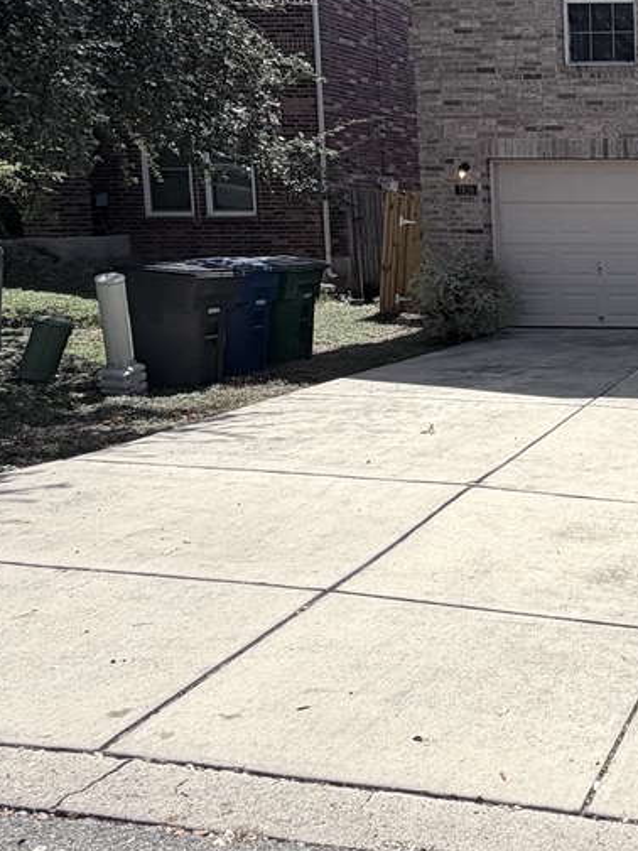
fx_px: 983
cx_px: 819
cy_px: 314
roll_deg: +0.4
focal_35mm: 40
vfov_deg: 46.3
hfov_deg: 29.4
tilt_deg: -4.6
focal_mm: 2.22
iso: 20
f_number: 2.2
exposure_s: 1/955
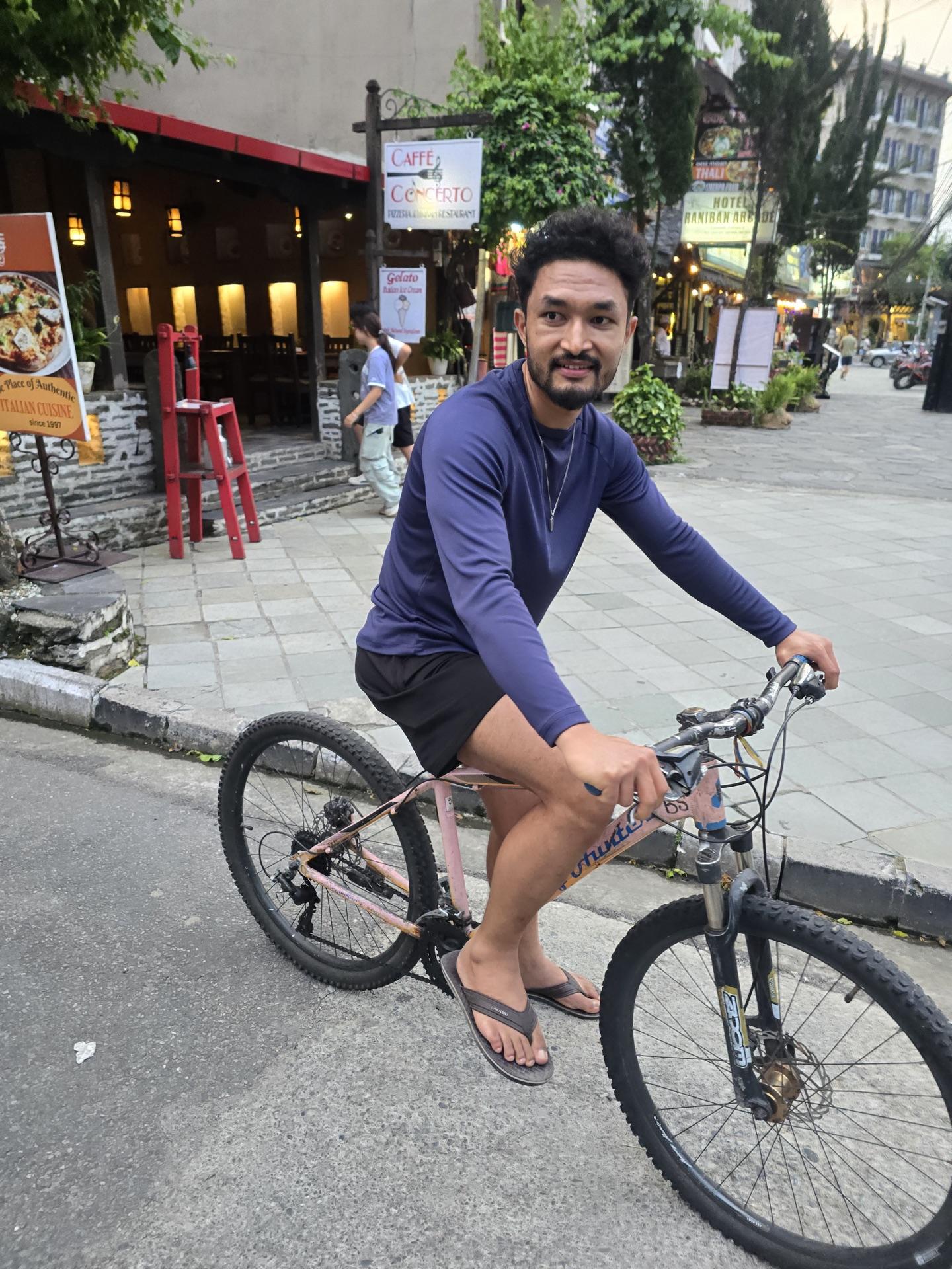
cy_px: 634
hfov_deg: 58.9
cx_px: 476
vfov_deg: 73.9
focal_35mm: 23
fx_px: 843
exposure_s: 1/100
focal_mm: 6.3
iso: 640
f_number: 1.7
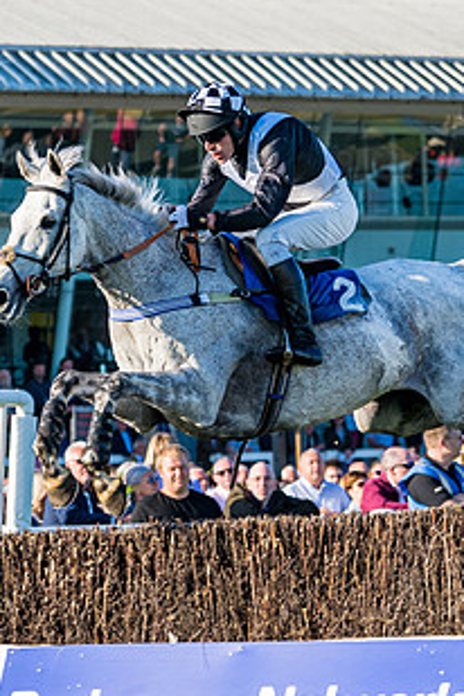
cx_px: 124
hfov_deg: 4.3
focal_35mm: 319
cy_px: 332
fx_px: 6167
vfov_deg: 6.5
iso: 200
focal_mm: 98
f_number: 4
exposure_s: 1/1250
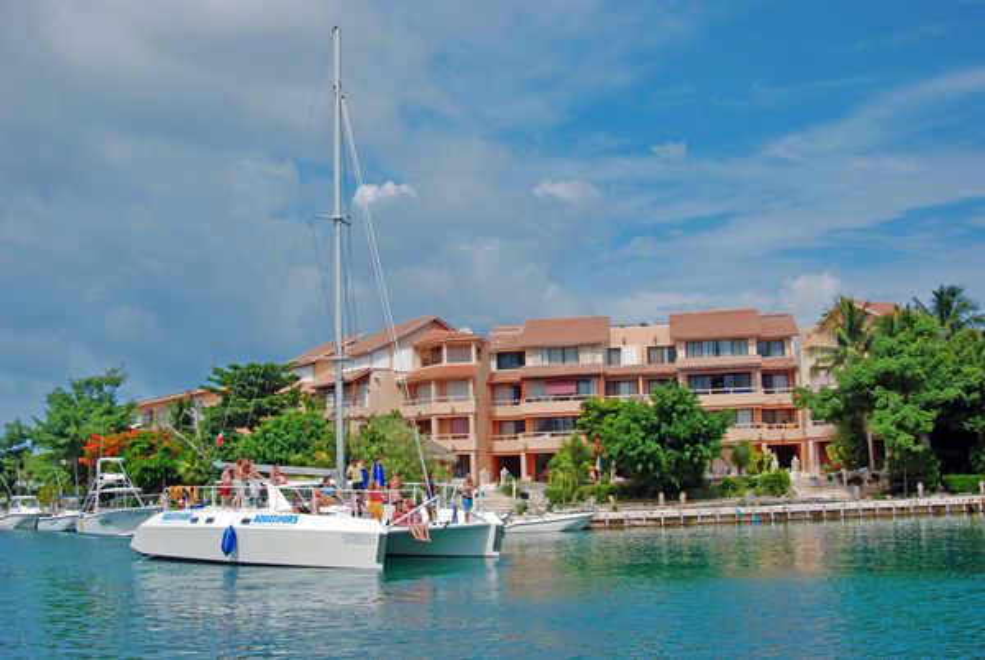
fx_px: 986
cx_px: 492
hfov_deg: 53.1
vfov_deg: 37.0
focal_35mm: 36
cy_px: 330
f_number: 5.6
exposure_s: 1/200
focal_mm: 24
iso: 100
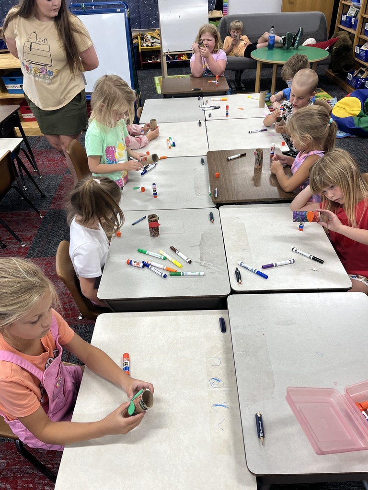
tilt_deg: -37.8
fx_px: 369
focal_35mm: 26
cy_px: 245
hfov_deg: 53.1
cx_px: 184
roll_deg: +3.7
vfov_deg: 67.3
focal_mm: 5.1
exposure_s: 1/120
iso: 80
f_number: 1.6
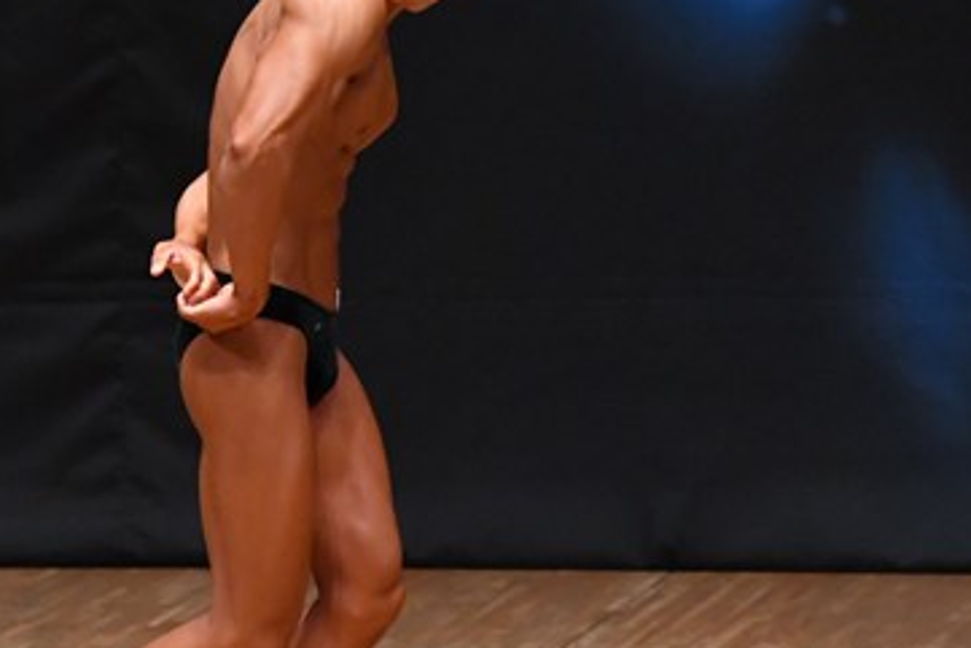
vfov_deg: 2.4
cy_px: 325
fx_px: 15622
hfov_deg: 3.6
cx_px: 373
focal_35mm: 579
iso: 5000
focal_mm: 180
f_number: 5.6
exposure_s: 1/400
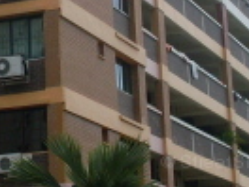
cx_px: -75
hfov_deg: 12.1
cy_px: -25
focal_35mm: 158
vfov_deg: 9.3
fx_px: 1137
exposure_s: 1/180
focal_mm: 6.3
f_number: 8.4
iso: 80
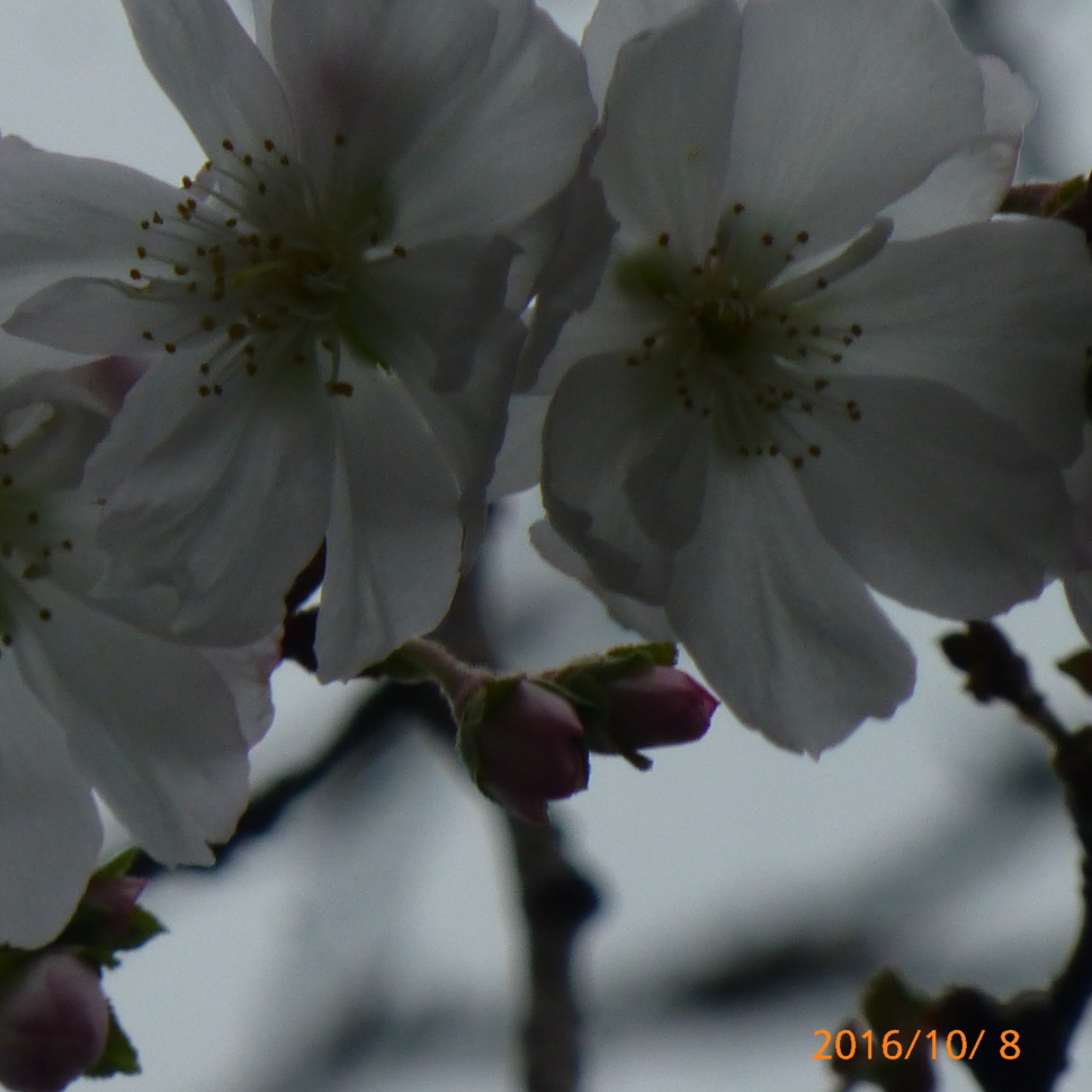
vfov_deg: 1.4
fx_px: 43721
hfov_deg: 1.4
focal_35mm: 1225
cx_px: 235
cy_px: 504
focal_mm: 86
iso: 100
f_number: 6.4
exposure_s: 1/125
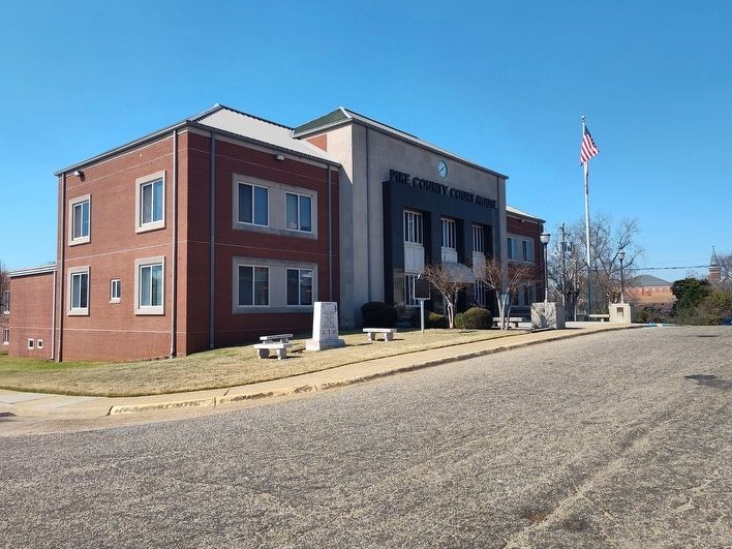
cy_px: 273
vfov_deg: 53.1
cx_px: 321
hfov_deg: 67.1
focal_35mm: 26
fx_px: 550
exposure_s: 1/1190
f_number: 1.8
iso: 100
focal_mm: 5.56
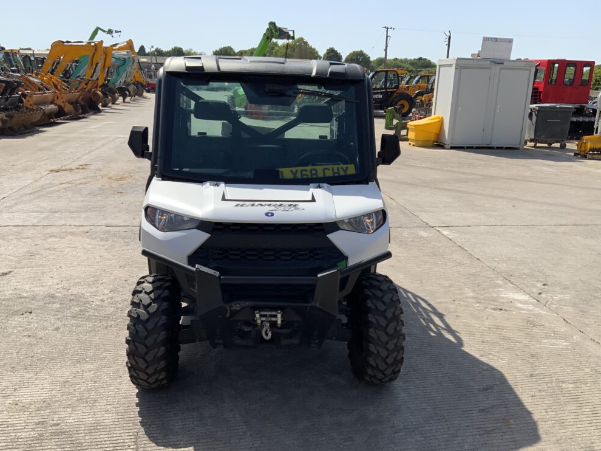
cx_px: 293
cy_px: 231
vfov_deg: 46.8
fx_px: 521
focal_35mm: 30
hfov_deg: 60.0
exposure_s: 1/2141
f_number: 1.8
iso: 16
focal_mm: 3
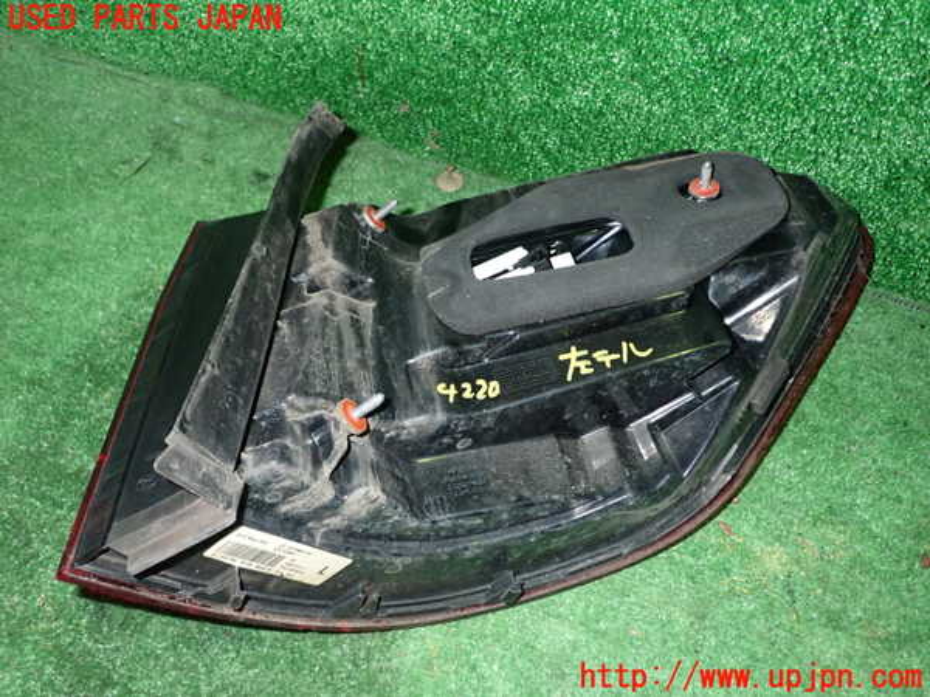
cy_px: 348
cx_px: 465
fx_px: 860
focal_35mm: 32
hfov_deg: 56.8
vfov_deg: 44.2
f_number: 7.1
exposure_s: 1/30
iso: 800
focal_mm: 5.79
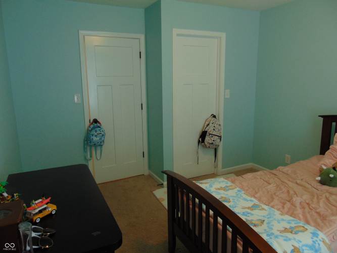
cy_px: 126
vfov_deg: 54.9
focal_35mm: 25
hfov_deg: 69.4
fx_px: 243
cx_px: 168
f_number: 3
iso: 100
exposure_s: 1/30
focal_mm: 4.5
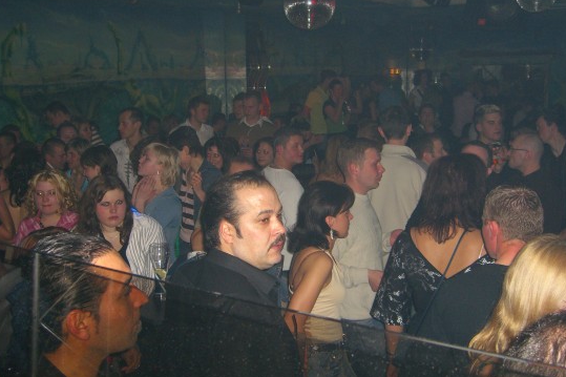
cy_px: 183
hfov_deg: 44.5
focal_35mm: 44
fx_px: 692
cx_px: 288
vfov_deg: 30.5
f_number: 2.8
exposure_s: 1/60
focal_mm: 7.9
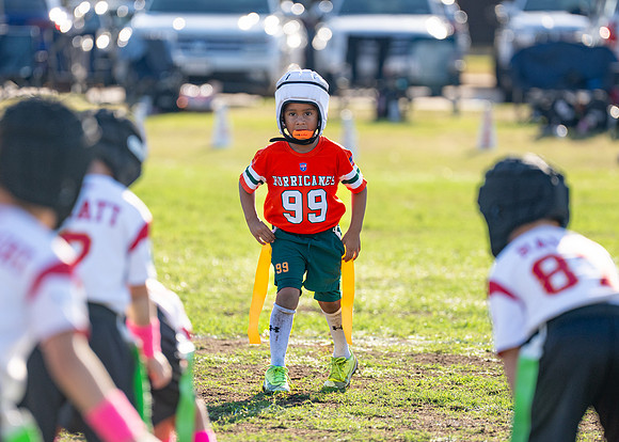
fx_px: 5507
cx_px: 306
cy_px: 198
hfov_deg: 6.4
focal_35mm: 313
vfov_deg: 4.6
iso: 250
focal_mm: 200
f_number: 2.8
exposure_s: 1/2000
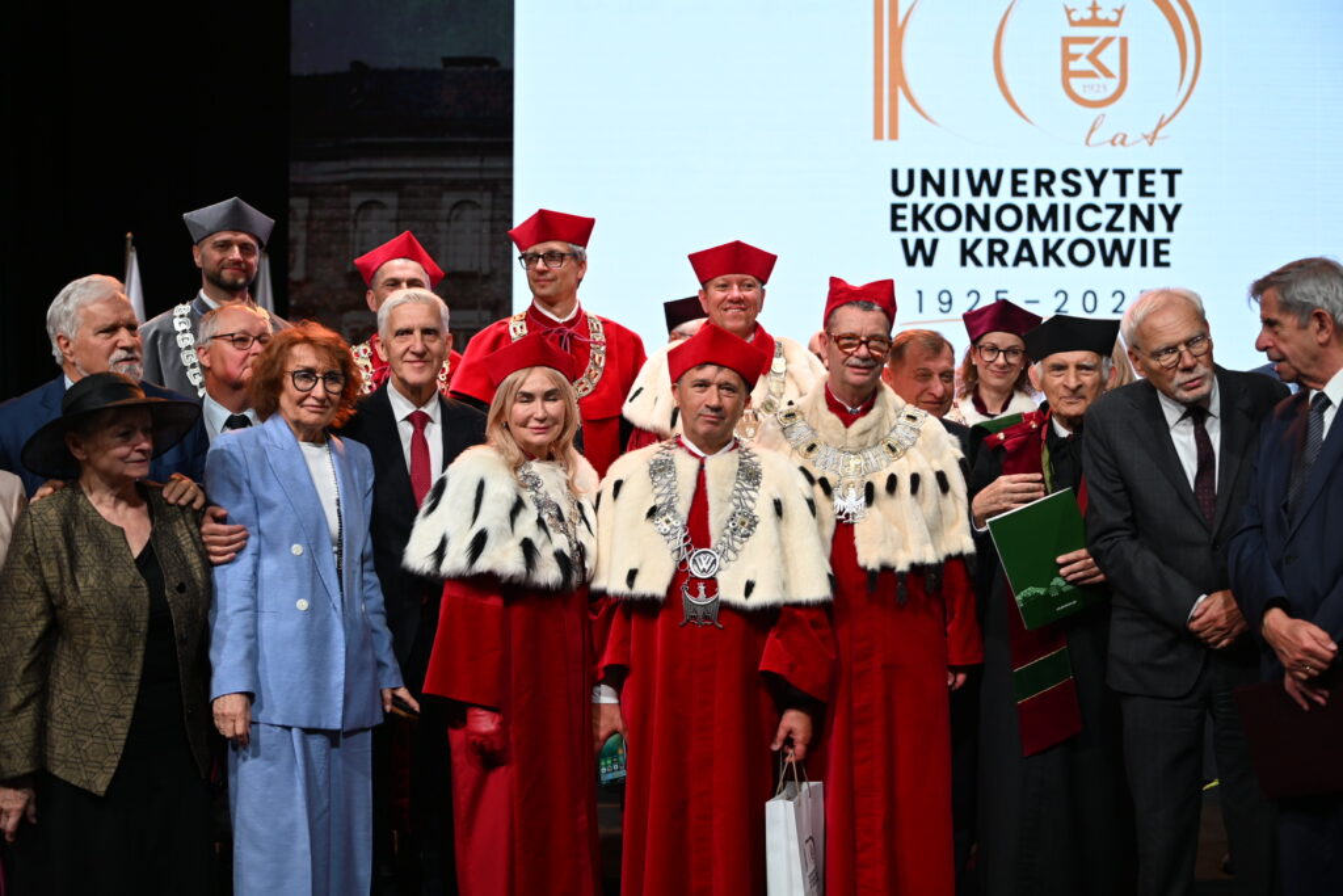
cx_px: 672
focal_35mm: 44
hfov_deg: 44.5
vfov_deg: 30.5
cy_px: 448
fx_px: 1642
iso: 360
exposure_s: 1/160
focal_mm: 44
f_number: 2.1
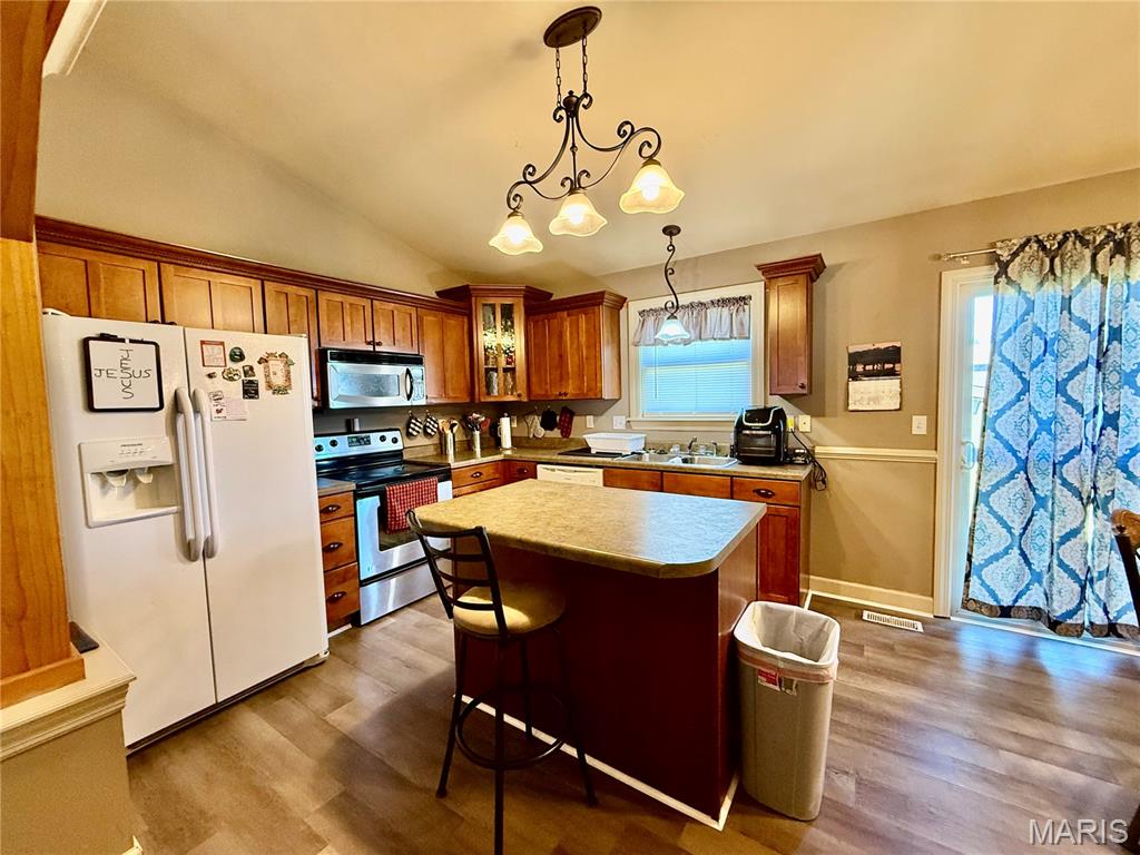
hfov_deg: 102.1
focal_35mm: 14
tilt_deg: -3.7
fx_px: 461
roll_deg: +2.3
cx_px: 570
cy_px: 428
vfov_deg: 85.7
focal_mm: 2.22
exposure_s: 1/60
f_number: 2.2
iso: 400
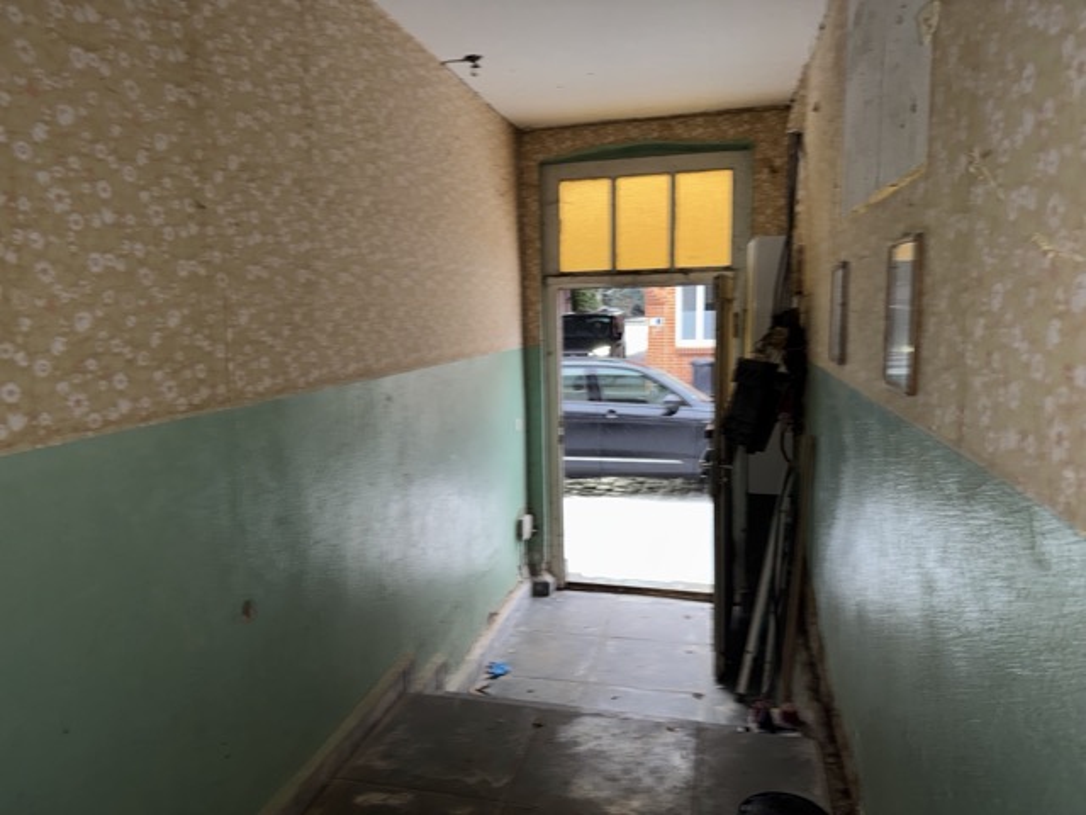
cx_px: 543
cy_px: 408
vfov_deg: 56.8
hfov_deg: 71.6
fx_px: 753
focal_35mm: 24
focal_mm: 6.76
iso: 100
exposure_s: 1/17
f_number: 1.78
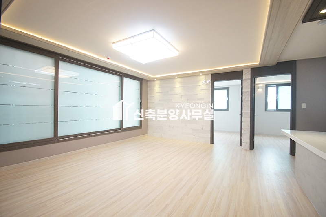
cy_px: 108
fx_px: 149
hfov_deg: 95.0
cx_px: 163
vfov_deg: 72.0
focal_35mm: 16
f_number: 3.5
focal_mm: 11
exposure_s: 1/200
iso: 800
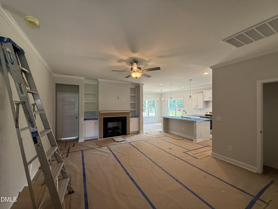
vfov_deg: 85.7
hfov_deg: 102.1
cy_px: 104
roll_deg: -0.3
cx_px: 139
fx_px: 112
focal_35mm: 14
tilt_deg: +1.4
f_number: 2.2
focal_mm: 2.22
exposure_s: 1/120
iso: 125
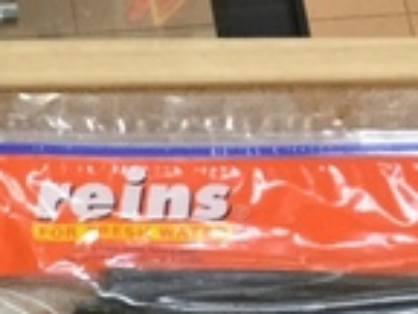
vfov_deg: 10.6
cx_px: -186
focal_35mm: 129
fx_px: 1558
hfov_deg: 14.4
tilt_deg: -73.4
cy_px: 622
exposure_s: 1/30
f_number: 2.4
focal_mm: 3.3
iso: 32
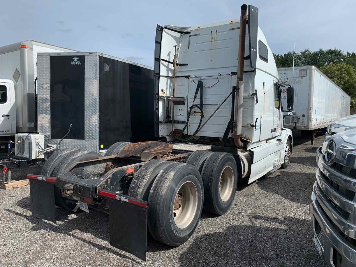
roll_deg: -0.5
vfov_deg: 53.0
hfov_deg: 67.3
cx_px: 178
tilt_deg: -5.3
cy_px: 134
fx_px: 267
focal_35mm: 26
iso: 25
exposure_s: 1/2481
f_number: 1.8
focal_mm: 4.25
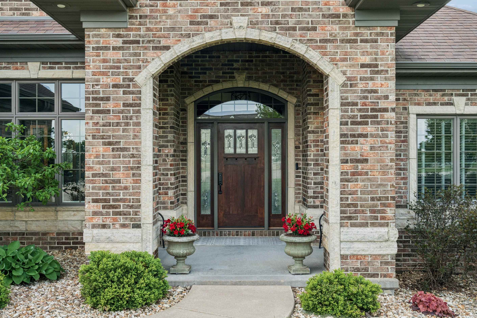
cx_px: 241
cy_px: 155
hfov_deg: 50.7
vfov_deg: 35.1
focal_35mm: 38
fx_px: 503
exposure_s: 1/80
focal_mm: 35
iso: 800
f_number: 16
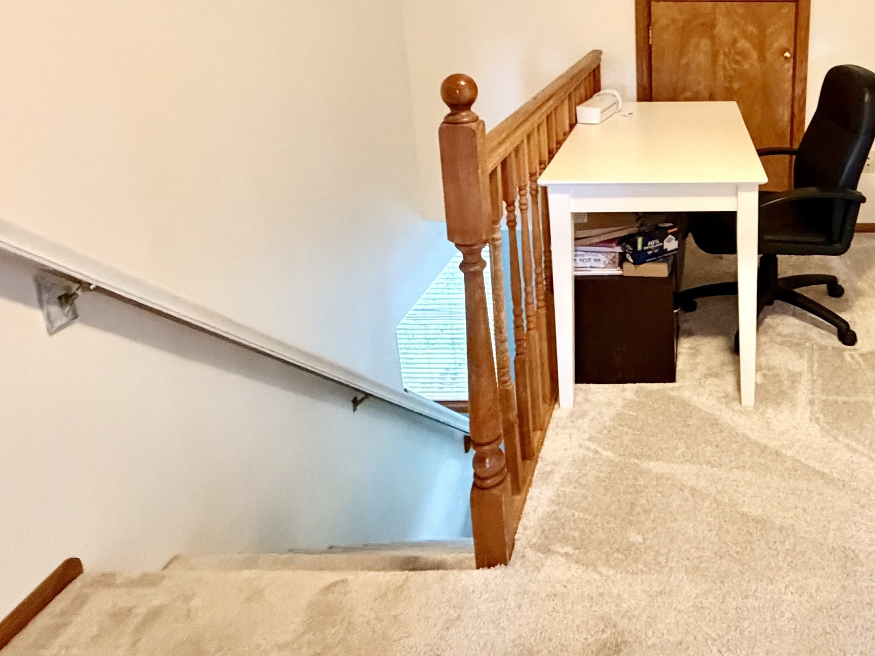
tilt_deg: -14.1
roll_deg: +0.2
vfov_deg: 47.3
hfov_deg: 58.7
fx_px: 708
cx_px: 696
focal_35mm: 28
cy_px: 138
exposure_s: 1/60
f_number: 2.2
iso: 800
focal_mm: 2.22
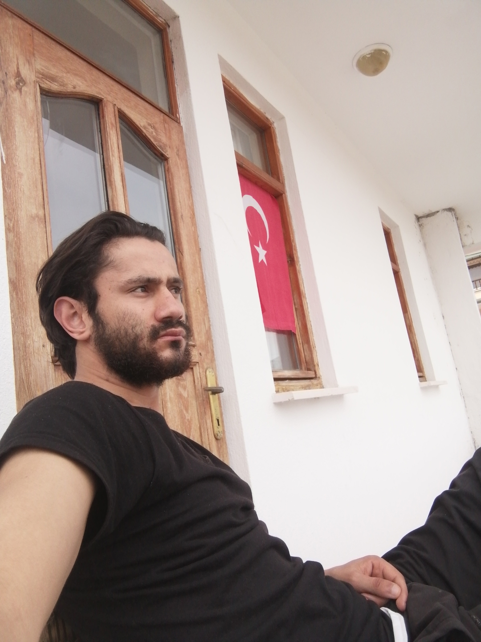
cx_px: 240
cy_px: 321
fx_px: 482
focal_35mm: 26
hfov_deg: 53.1
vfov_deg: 67.3
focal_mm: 2.7
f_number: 2
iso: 50
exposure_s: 1/678
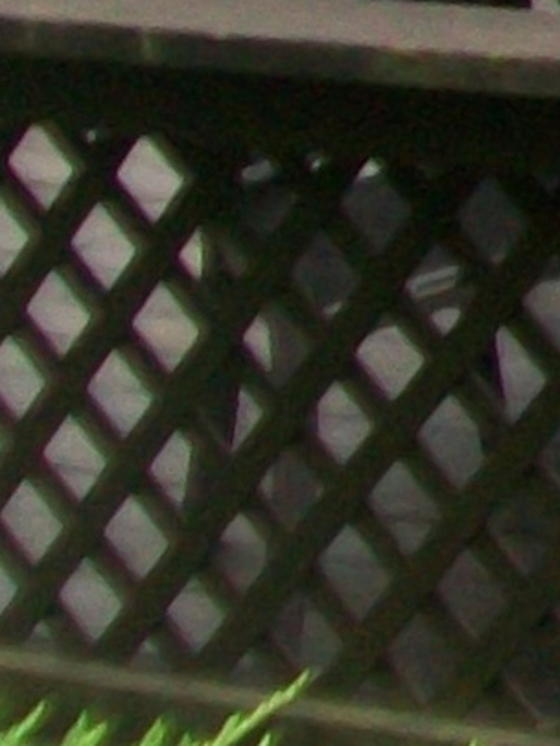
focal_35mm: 273
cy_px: -416
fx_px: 5886
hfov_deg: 4.8
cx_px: 2478
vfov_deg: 7.1
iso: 64
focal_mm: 6
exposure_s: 1/160
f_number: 2.7
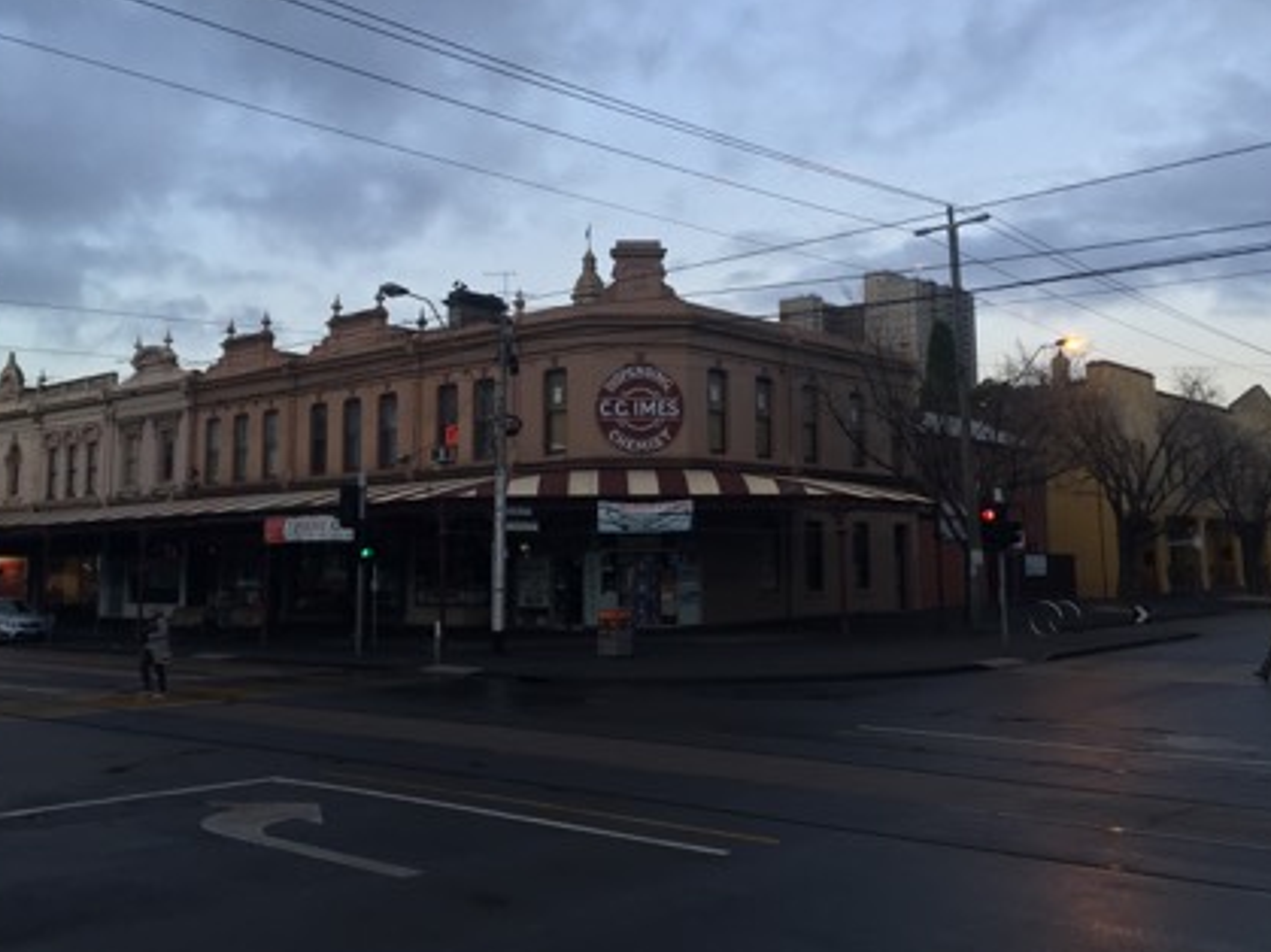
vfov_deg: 39.5
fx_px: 1321
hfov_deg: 51.4
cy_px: 376
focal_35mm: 36
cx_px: 646
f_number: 2.2
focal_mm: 4.15
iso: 32
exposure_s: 1/60
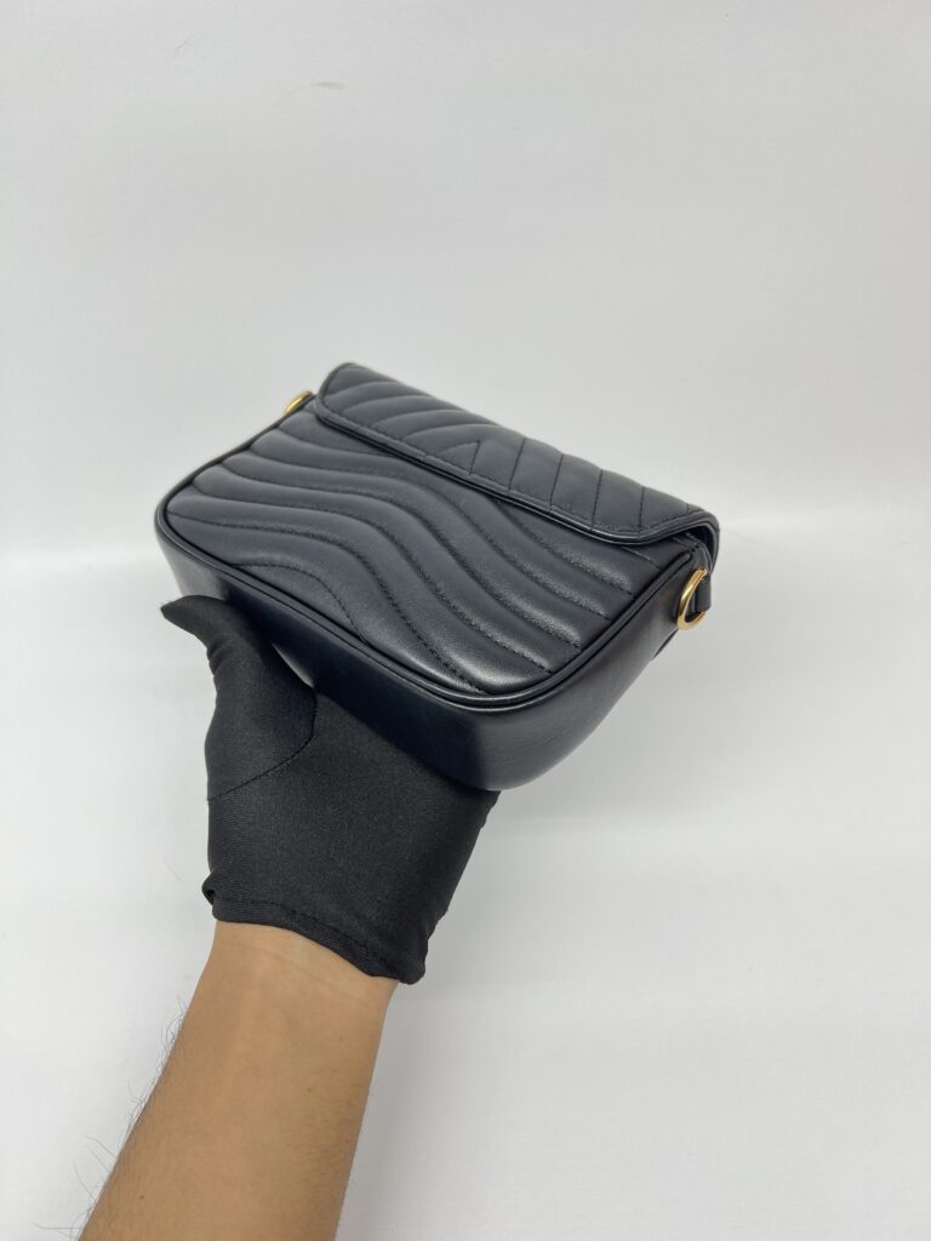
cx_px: 466
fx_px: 932
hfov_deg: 53.1
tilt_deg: -43.3
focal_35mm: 26
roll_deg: +3.9
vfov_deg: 67.3
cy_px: 620
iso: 64
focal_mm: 5.7
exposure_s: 1/100
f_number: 1.5
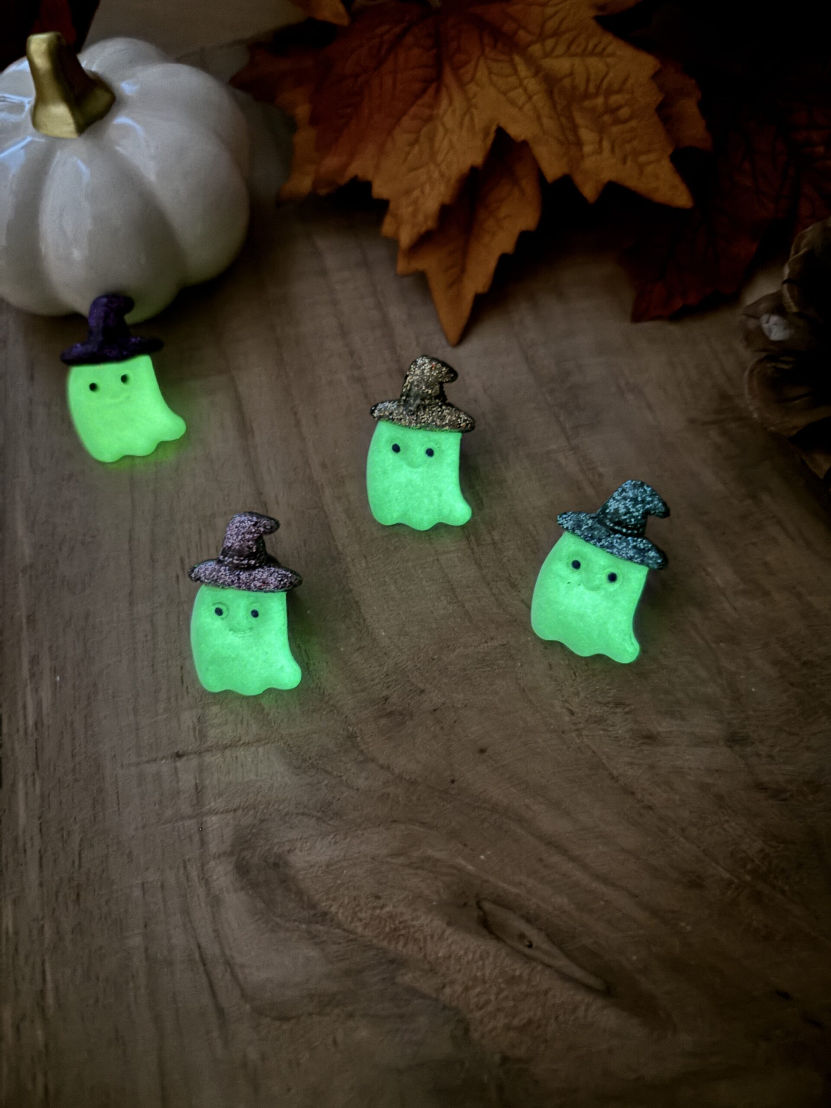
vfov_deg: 67.3
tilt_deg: -64.2
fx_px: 832
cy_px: 554
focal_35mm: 26
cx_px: 416
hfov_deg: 53.1
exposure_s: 1/2
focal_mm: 5.96
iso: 2000
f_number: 1.6
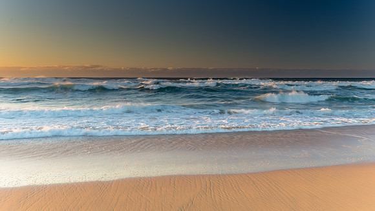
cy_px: 94
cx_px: 188
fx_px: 380
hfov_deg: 52.6
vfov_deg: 31.0
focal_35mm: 38
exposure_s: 1/3
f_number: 10
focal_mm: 24
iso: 50
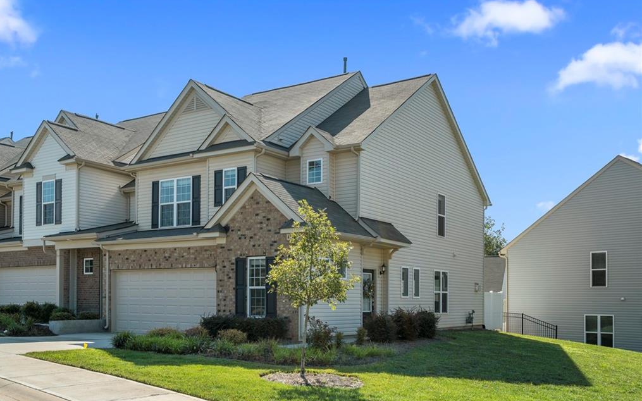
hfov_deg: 54.0
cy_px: 212
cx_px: 319
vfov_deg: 35.3
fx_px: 630
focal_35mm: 36
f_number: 8
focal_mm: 35
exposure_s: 1/250
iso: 100
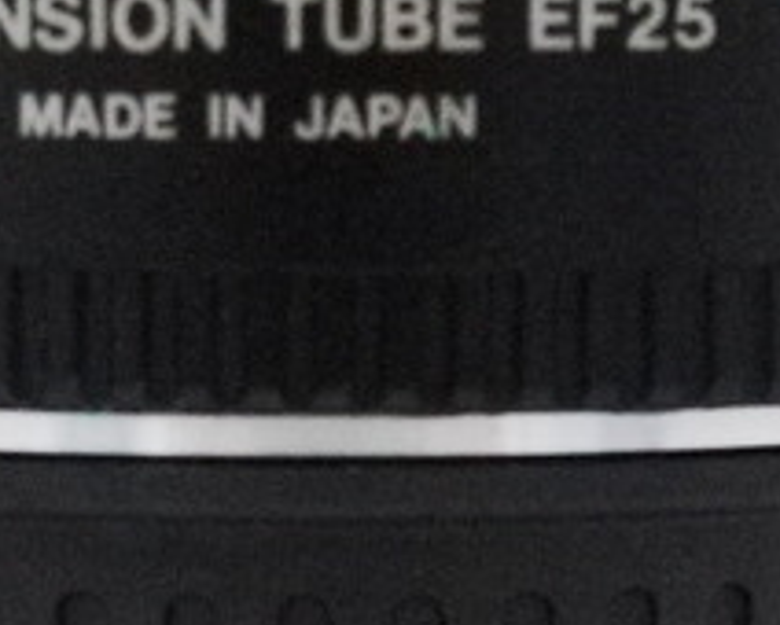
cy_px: 74
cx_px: 224
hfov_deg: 8.3
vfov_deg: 6.7
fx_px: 5361
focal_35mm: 232
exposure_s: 1/200
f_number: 4.5
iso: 1600
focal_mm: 21
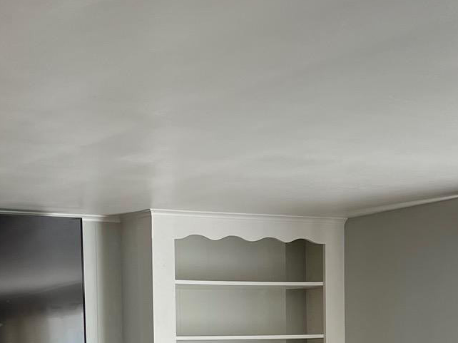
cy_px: 418
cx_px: 18
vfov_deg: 16.9
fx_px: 1098
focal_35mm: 83
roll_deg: +1.4
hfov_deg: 22.8
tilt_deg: -3.0
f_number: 1.5
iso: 80
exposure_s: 1/121
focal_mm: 5.7
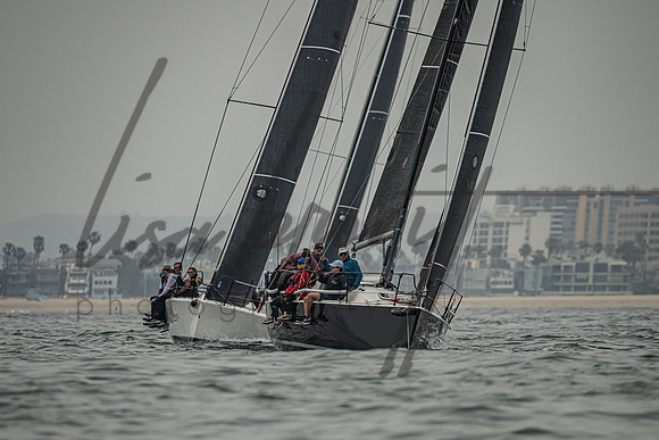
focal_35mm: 511
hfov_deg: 4.0
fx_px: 9357
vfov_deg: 2.7
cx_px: 305
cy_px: 250
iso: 360
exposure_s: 1/4000
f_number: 5.6
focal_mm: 400
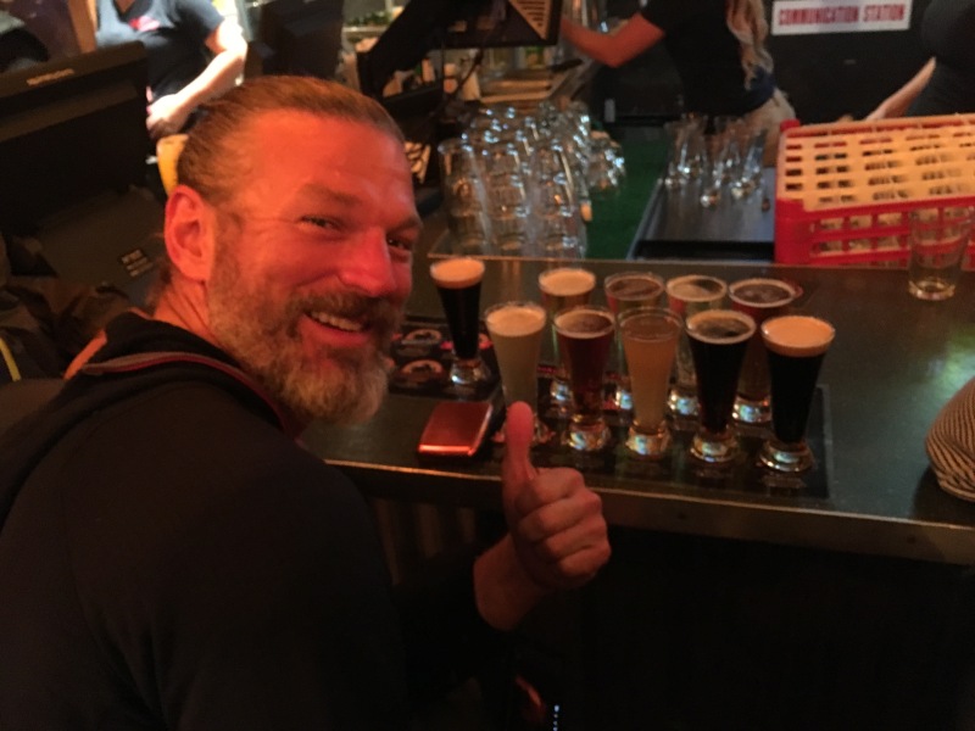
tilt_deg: -28.1
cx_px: 488
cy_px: 366
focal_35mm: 29
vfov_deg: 48.2
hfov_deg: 61.7
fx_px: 817
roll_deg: +6.2
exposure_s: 1/15
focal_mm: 4.15
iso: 640
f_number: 2.2
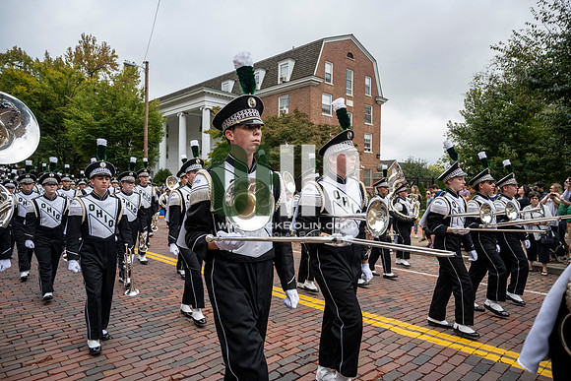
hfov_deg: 73.7
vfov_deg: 53.2
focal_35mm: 24
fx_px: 381
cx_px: 286
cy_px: 190
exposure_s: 1/1600
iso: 640
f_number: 4
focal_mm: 24
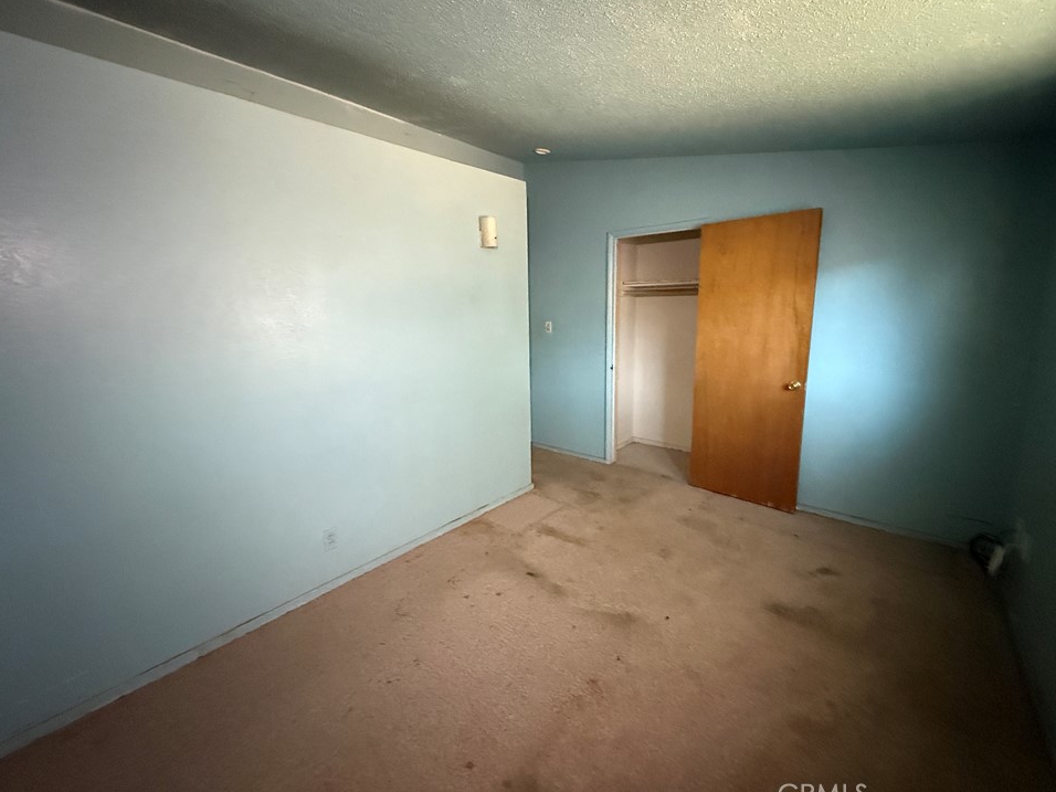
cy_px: 386
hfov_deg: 98.2
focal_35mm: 15
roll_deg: +0.7
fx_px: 458
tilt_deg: -10.7
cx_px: 525
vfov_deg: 81.7
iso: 1250
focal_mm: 2.22
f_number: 2.2
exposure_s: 1/55
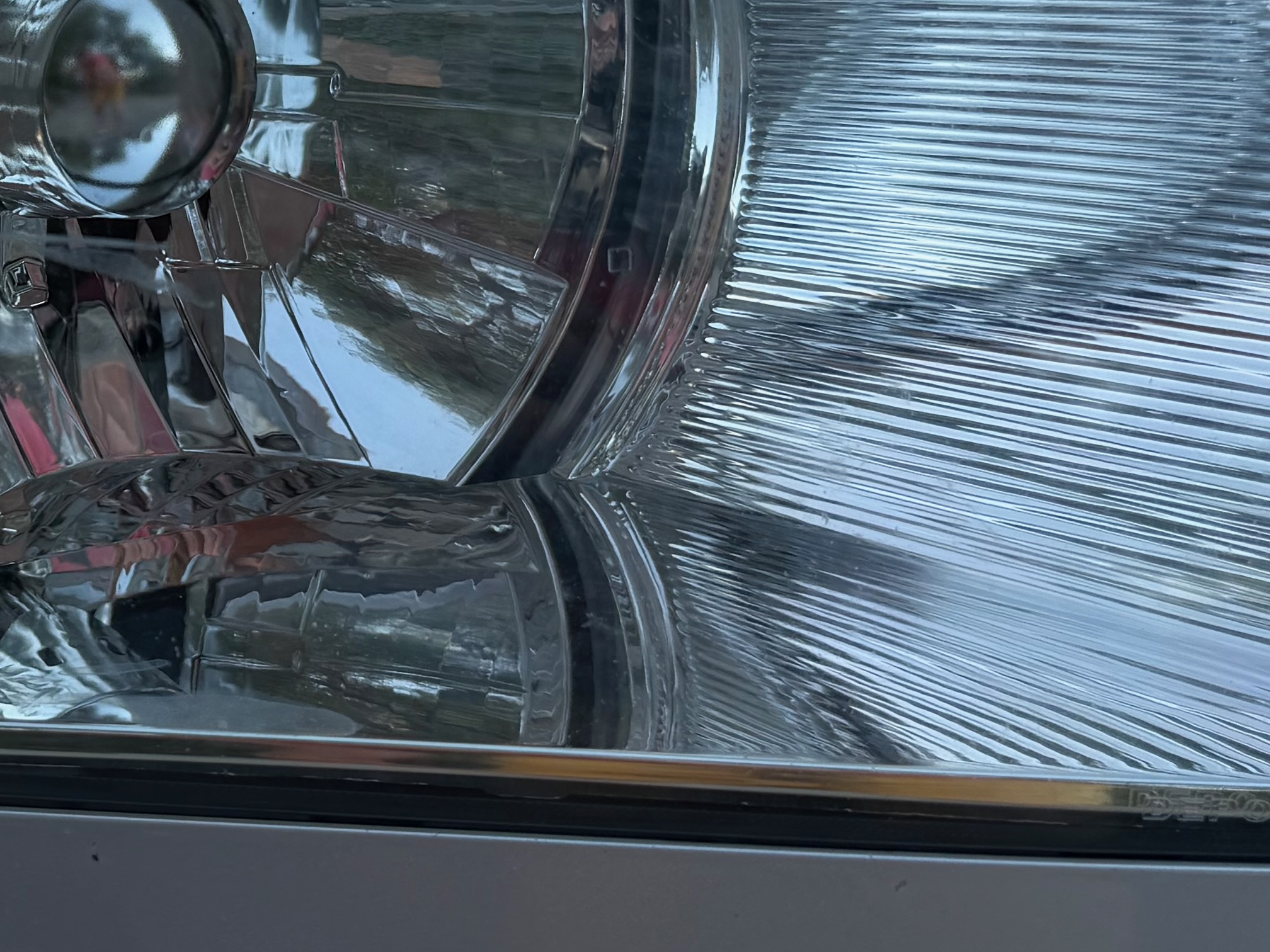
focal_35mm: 68
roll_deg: +1.7
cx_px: 179
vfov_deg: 21.4
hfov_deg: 27.7
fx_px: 2495
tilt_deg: -14.5
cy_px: 196
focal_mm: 6.76
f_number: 1.78
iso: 80
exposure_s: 1/401
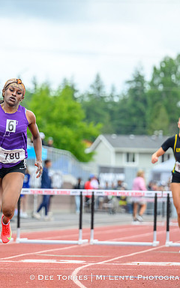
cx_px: -11
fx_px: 2174
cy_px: 144
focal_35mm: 277
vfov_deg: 7.6
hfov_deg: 4.7
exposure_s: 1/1600
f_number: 4.5
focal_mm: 180
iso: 1250
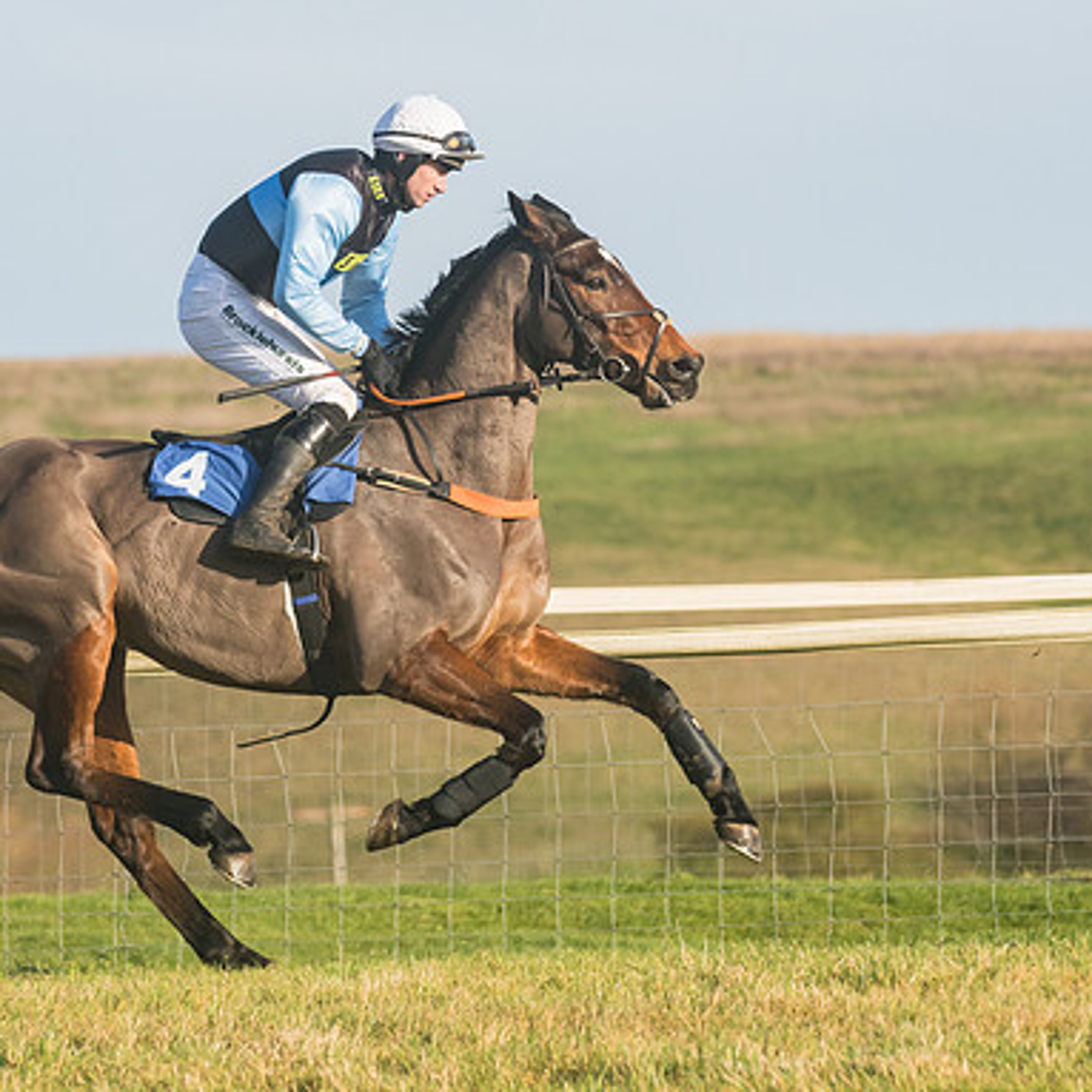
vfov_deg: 5.3
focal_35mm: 328
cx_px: 431
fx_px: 11706
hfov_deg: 5.3
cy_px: 547
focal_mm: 170
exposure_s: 1/4000
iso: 400
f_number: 5
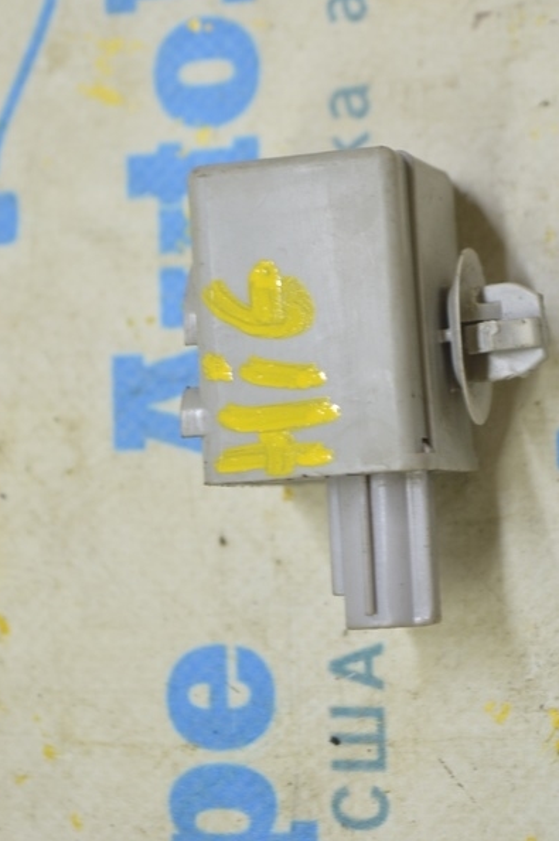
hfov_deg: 12.8
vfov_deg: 19.2
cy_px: 367
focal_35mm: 107
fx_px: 2488
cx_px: 355
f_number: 5.6
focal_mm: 55
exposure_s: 1/20
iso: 400
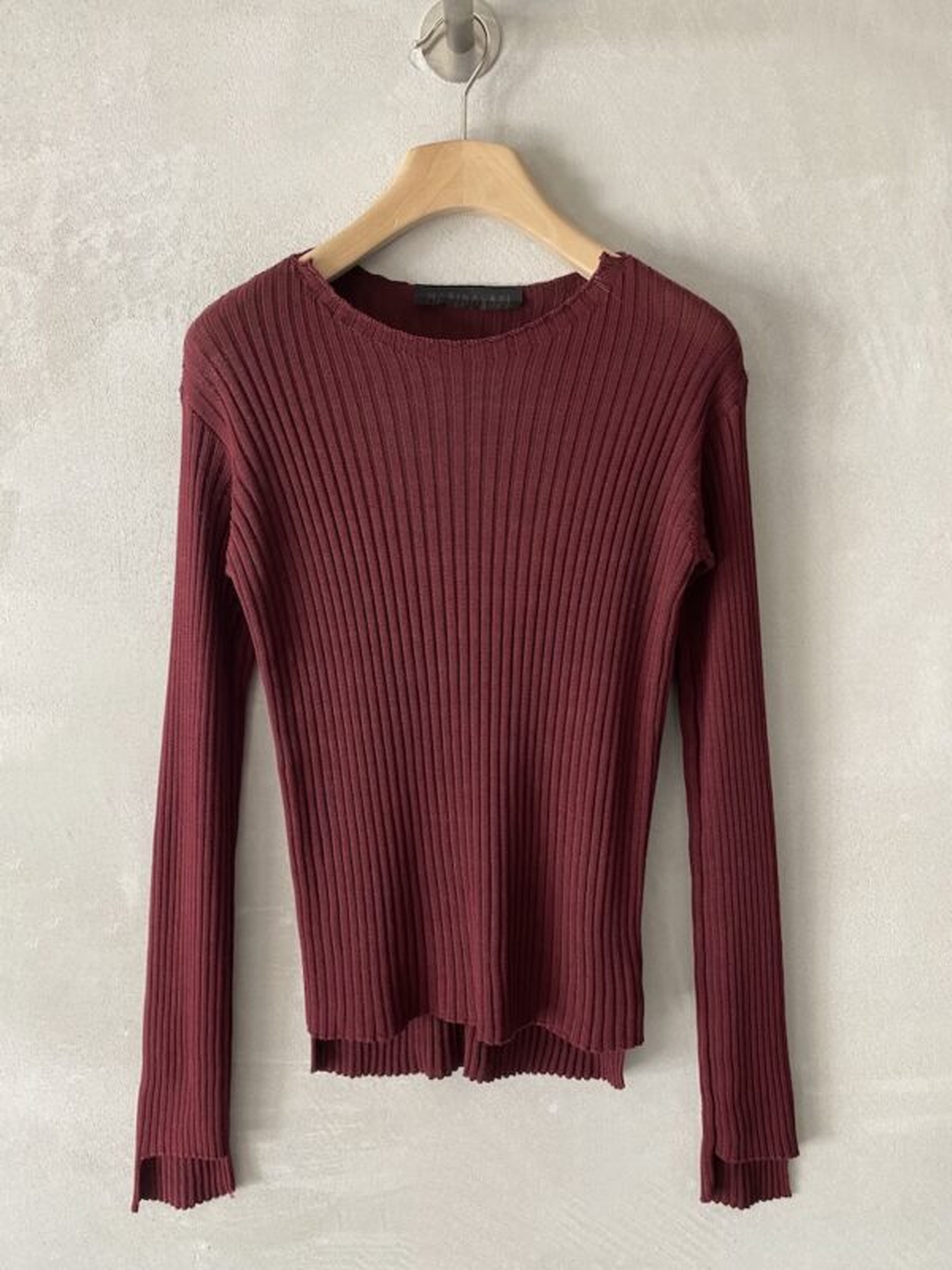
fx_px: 953
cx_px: 476
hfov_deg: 53.1
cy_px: 635
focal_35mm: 26
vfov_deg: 67.3
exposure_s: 1/60
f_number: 1.8
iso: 160
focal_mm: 4.25
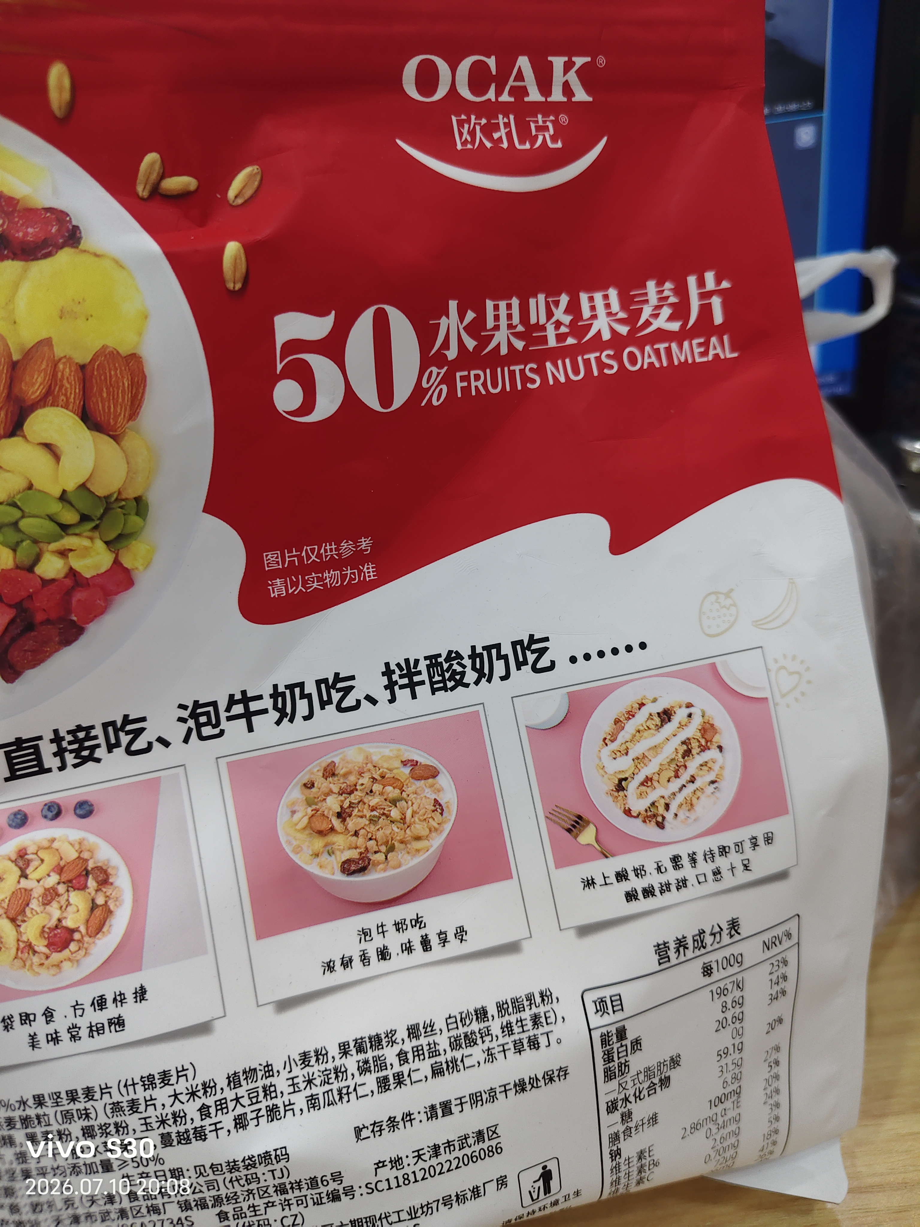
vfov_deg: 73.9
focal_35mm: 23
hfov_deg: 58.9
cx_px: 460
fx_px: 815
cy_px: 614
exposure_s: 1/100
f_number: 1.88
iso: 205
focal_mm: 5.56
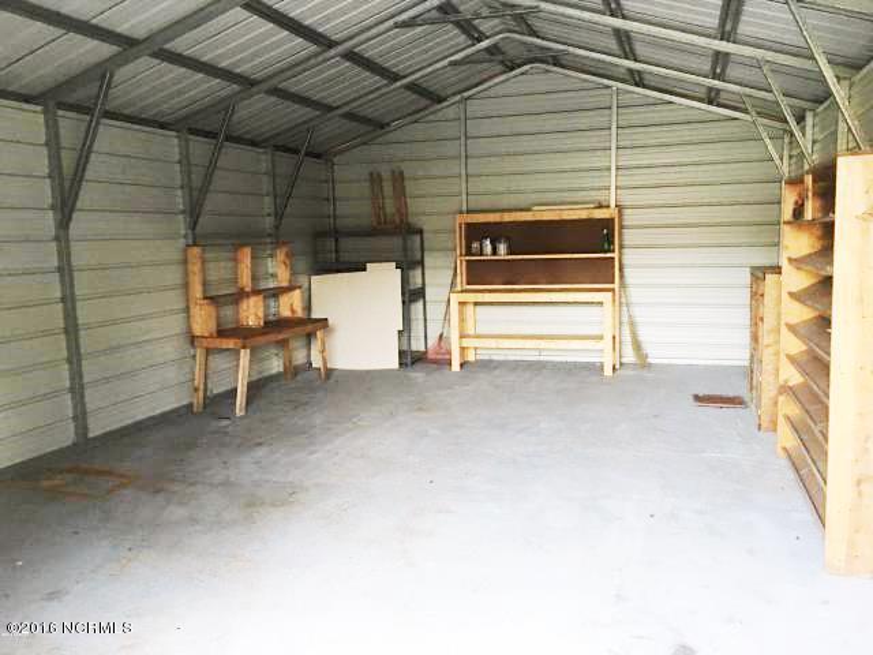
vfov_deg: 48.2
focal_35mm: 29
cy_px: 328
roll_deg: +1.7
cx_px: 436
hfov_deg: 61.7
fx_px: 731
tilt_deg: -6.0
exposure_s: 1/10
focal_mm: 4.15
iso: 100
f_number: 2.2
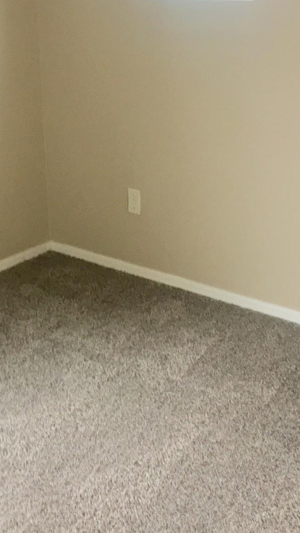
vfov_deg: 35.2
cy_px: 198
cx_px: 103
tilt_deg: -16.2
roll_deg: +2.5
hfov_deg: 20.3
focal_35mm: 59
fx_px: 835
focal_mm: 4.15
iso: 125
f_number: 2.2
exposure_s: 1/16
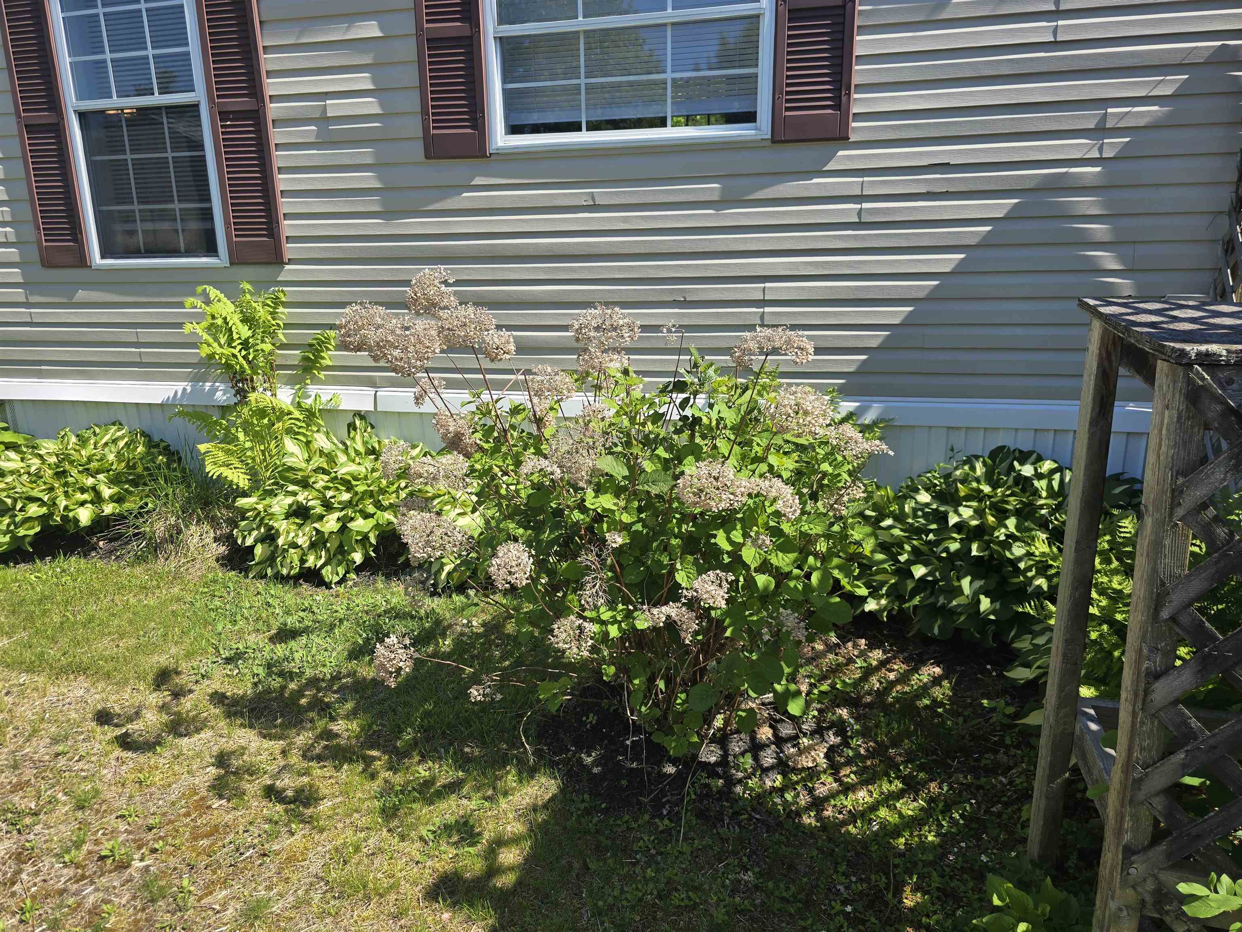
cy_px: 466
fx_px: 825
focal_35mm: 23
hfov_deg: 73.9
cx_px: 621
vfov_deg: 58.9
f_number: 1.7
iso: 12
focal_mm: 6.3
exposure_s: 1/447
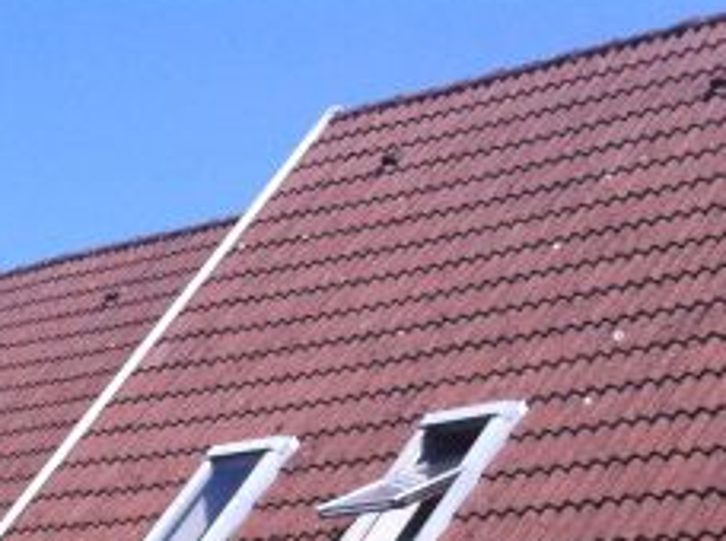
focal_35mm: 121
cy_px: 915
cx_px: -6
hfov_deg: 16.0
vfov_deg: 11.5
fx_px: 2532
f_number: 2.8
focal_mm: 3.85
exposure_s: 1/973
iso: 80
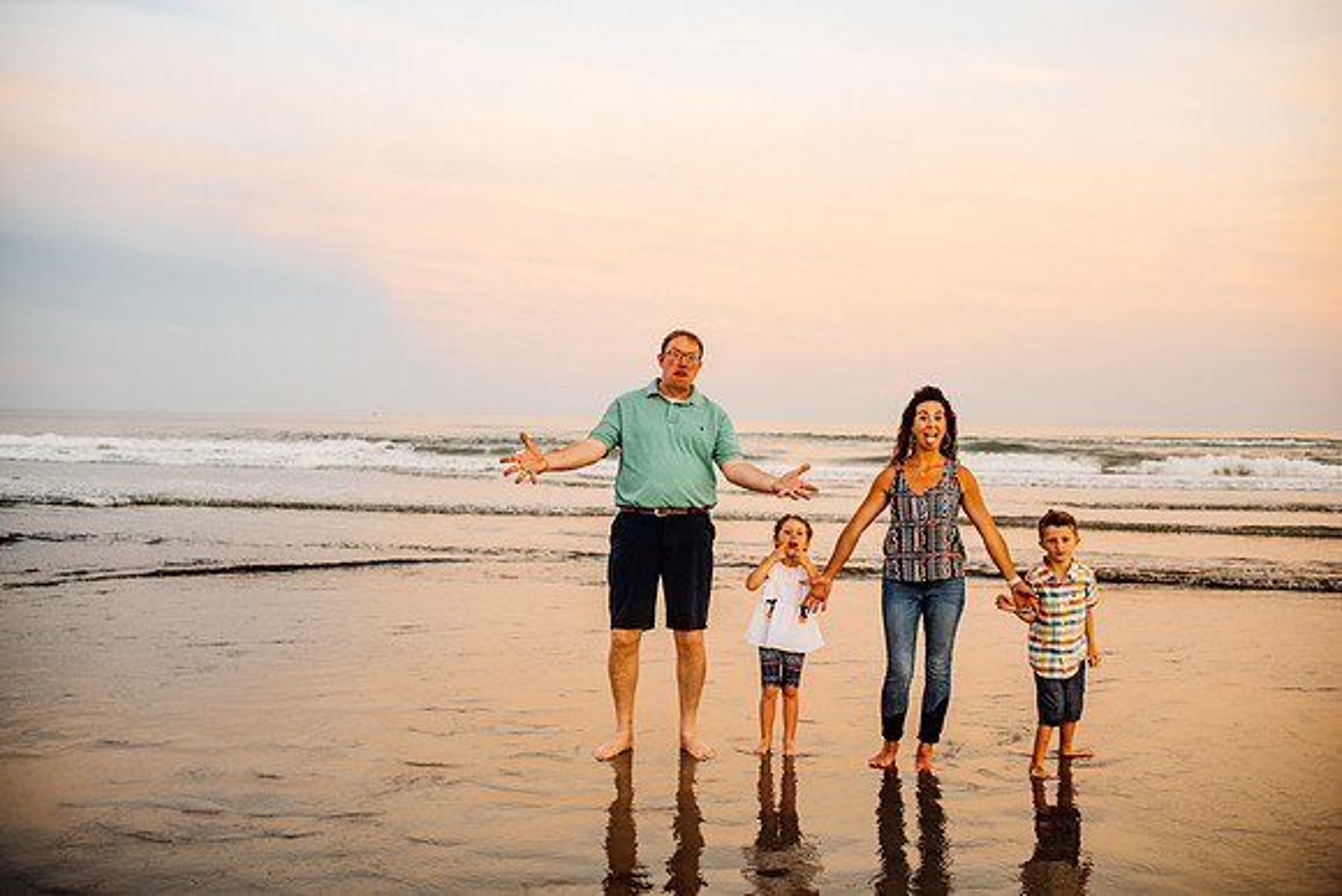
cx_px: 671
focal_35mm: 35
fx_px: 1305
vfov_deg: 37.9
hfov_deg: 54.4
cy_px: 448
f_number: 2.8
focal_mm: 35
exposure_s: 1/200
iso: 320
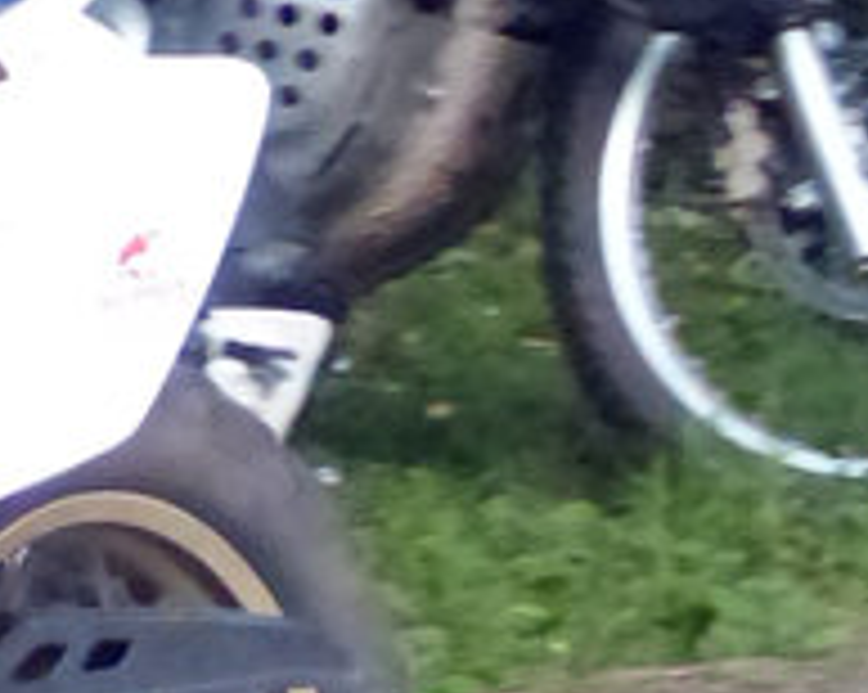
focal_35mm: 704
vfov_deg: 2.2
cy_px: 32
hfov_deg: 2.7
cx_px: -1003
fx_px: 18067
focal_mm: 19.2
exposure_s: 1/160
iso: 1600
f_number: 2.8
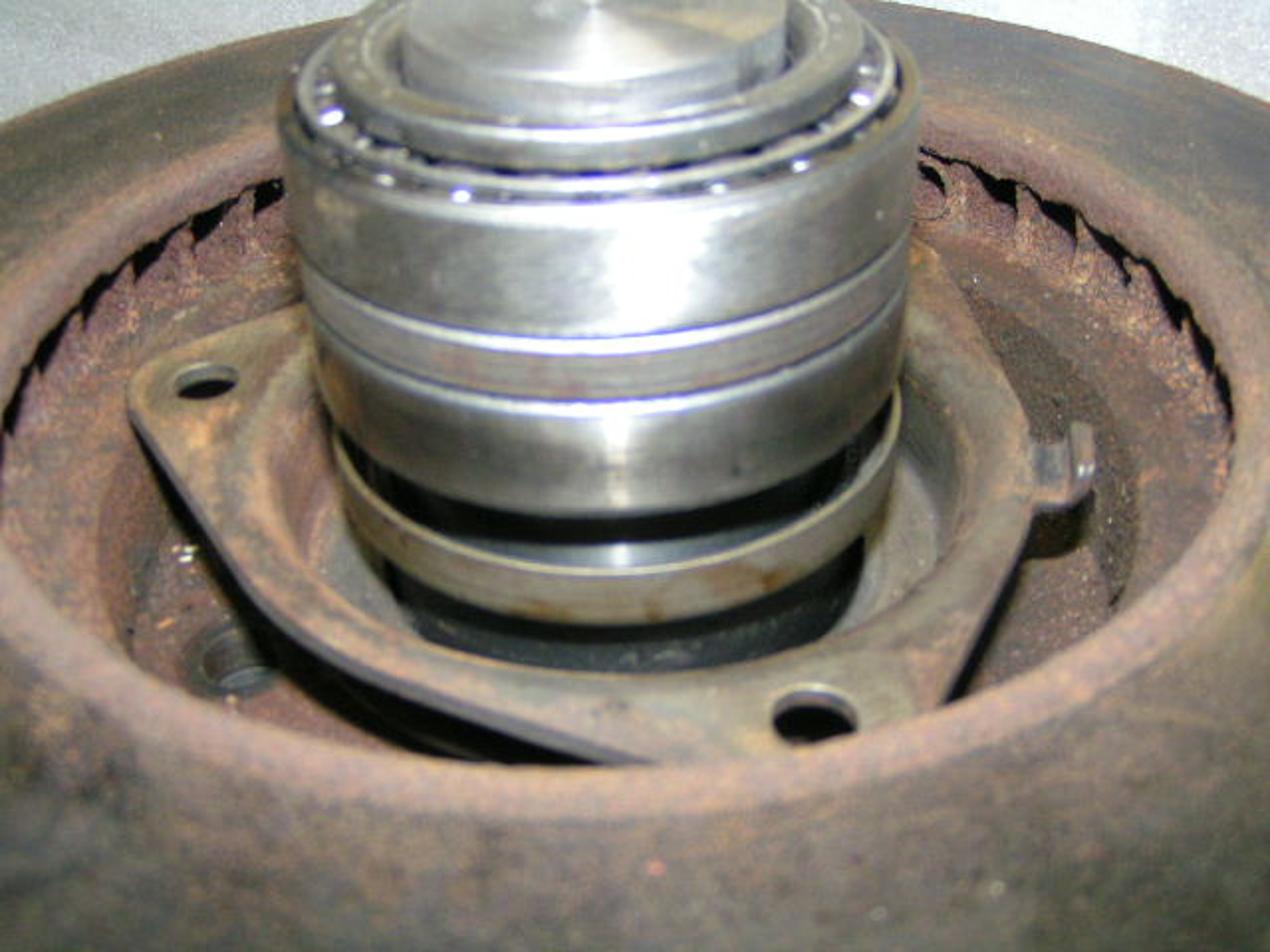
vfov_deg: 35.1
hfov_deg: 45.8
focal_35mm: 41
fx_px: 1504
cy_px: 476
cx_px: 635
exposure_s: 1/50
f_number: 2.8
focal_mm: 6.3
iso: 200
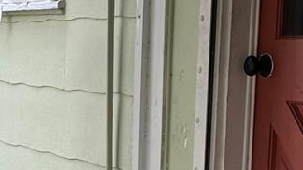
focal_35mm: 140
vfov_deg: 8.6
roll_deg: -0.1
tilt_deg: -6.6
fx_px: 1124
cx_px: -14
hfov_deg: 15.0
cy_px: 199
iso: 80
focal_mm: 4.2
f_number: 1.6
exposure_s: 1/121
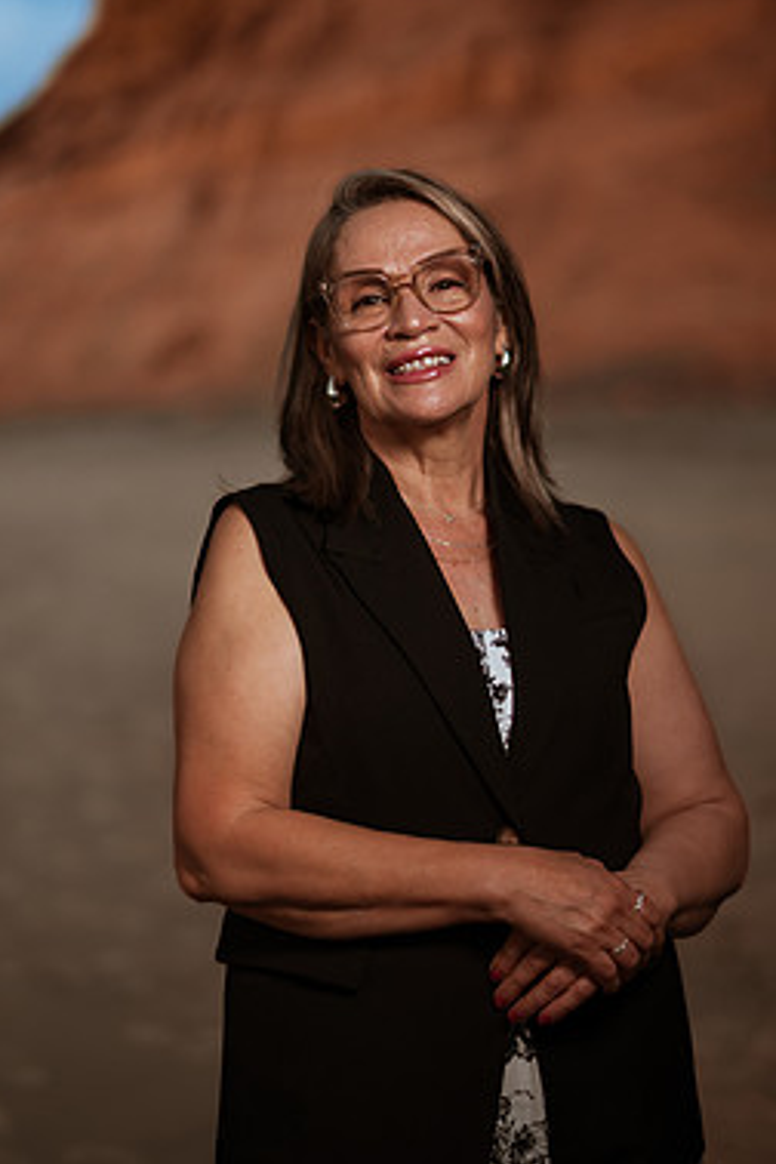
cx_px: 425
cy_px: 576
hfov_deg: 19.7
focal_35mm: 69
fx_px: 2231
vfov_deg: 29.2
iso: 50
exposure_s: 1/8000
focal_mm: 58
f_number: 1.6
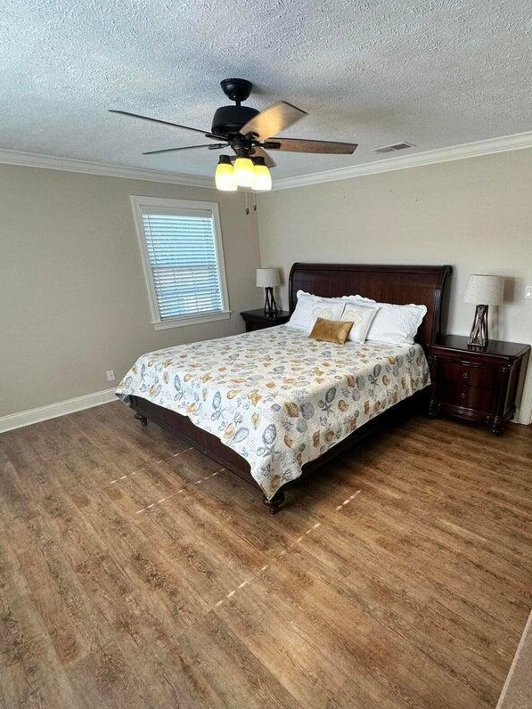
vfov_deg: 87.6
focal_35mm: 18
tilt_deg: -19.2
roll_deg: +0.6
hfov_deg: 70.5
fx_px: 369
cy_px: 381
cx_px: 330
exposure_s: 1/120
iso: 125
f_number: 2.2
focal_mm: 2.22
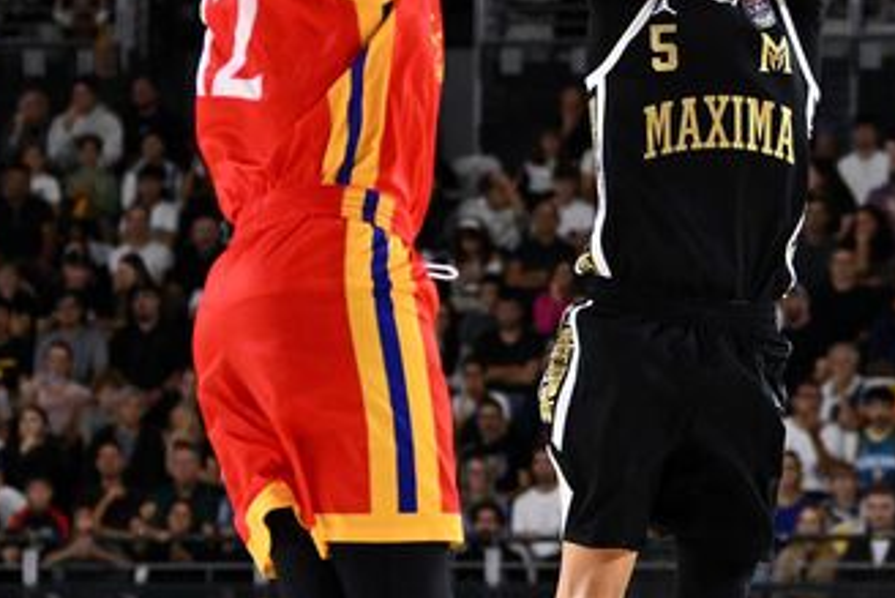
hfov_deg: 9.8
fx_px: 5198
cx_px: 472
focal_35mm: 209
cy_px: 272
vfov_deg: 6.6
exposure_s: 1/1250
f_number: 2.8
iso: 4000
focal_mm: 70
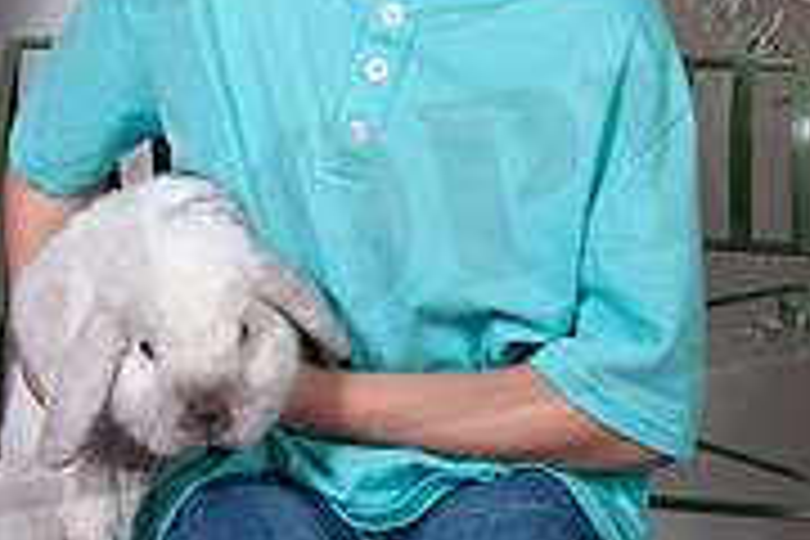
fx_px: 2250
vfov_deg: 13.5
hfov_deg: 20.4
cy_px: 18
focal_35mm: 100
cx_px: 376
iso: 125
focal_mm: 40
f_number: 6.3
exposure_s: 1/80
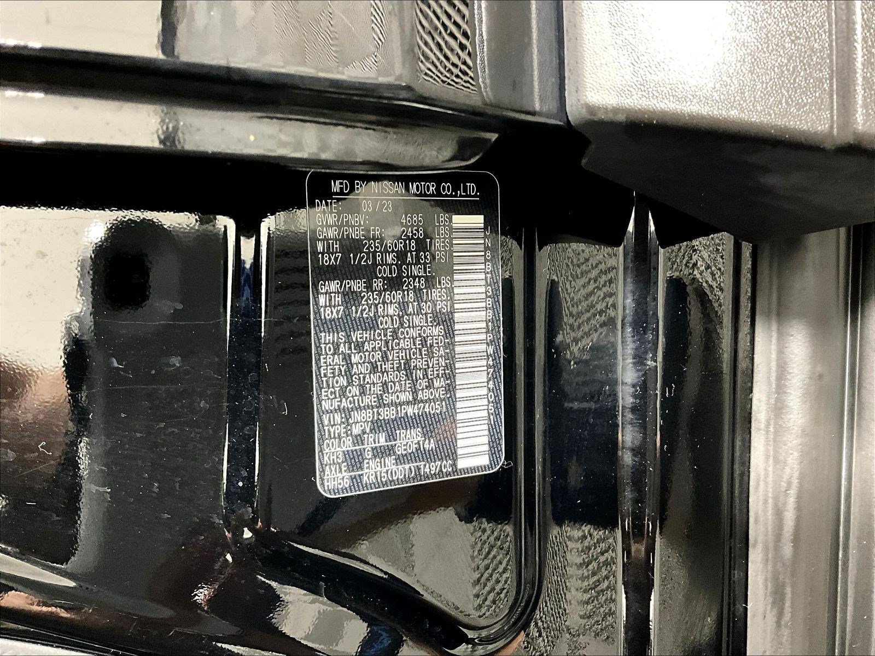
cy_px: 328
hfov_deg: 61.7
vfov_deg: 48.2
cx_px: 438
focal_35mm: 29
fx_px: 733
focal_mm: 3
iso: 320
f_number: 1.8
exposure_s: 1/35
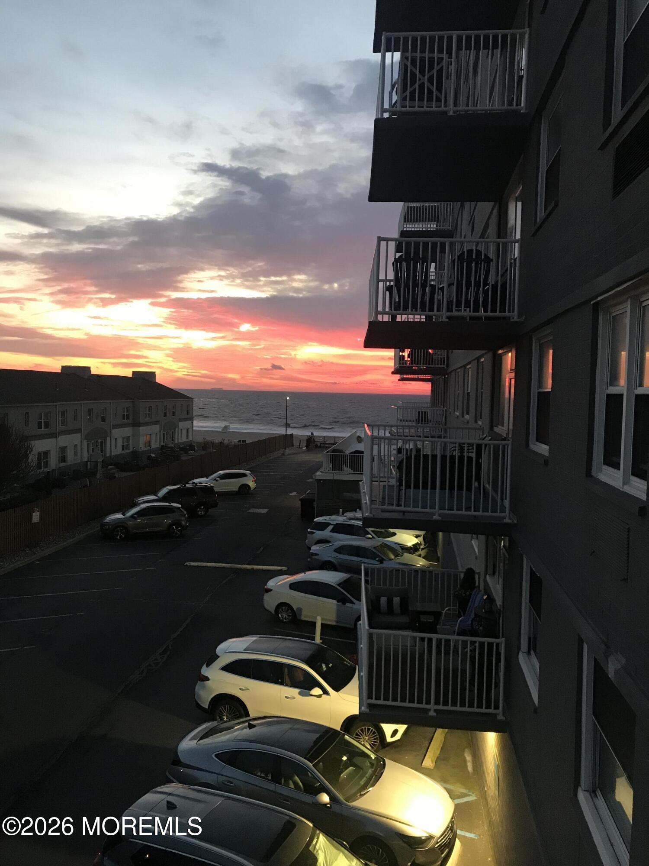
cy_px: 433
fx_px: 700
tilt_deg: -3.5
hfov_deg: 49.7
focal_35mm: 28
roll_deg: -1.2
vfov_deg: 63.4
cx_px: 324
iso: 64
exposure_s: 1/15
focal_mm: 3.99
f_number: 1.8
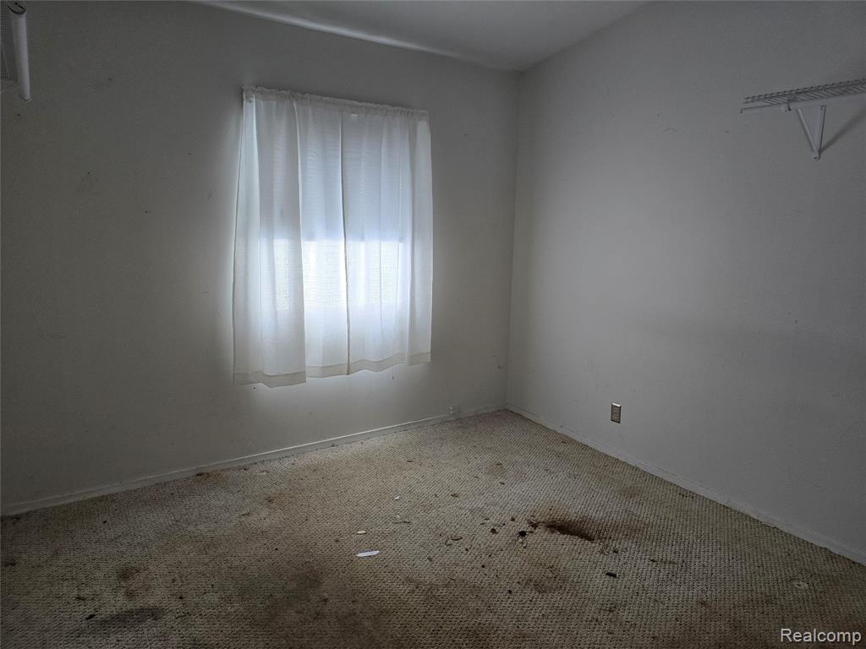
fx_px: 575
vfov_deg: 58.9
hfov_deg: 73.9
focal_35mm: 23
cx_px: 433
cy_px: 324
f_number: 1.7
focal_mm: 6.3
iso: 250
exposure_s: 1/120
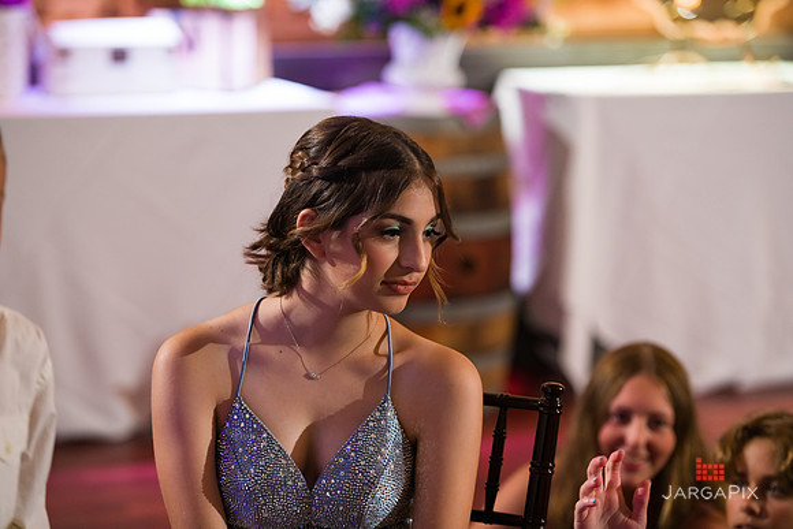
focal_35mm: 122
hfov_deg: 16.8
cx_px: 396
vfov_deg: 11.2
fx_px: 2688
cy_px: 264
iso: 1600
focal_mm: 122
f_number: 3.2
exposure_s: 1/125
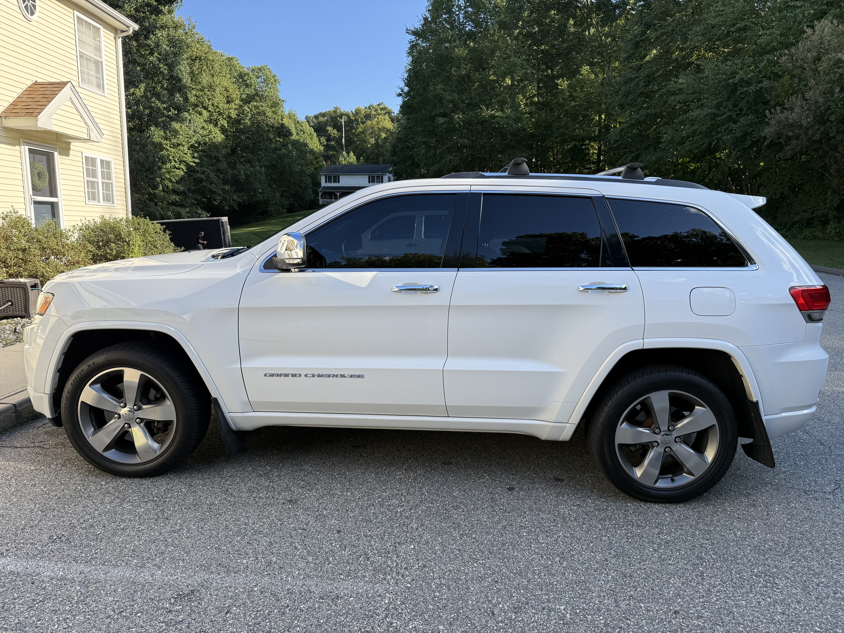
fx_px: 585
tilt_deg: -8.5
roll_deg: -0.6
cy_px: 316
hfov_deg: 71.6
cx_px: 422
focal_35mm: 24
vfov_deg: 56.8
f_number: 1.78
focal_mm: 6.76
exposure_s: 1/1314
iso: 80
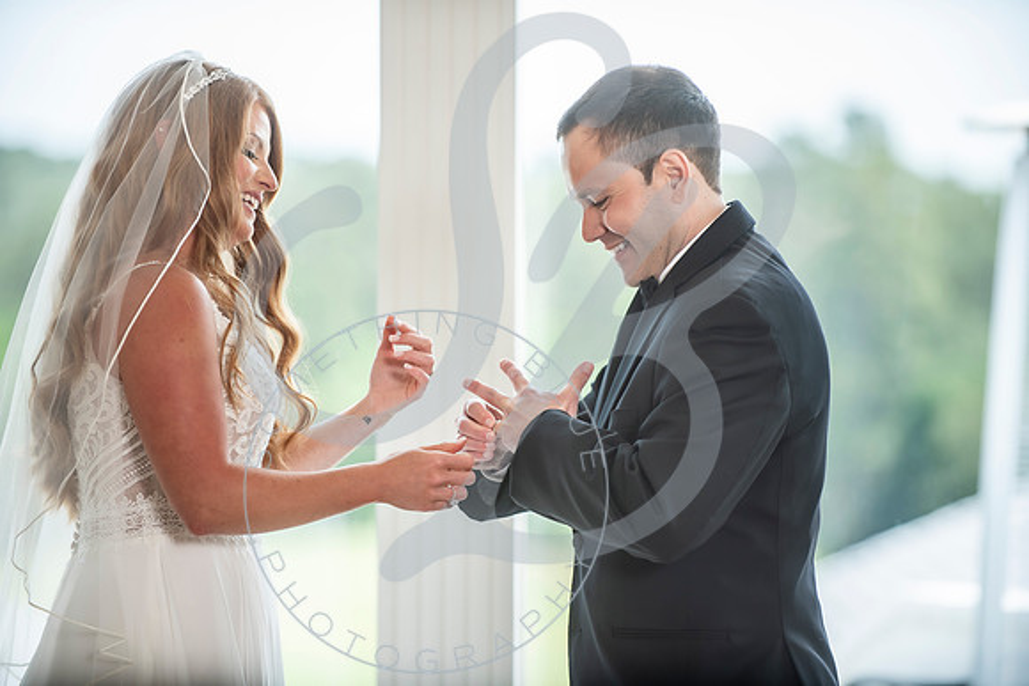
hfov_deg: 11.4
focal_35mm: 180
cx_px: 514
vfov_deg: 7.6
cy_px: 343
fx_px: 5146
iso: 250
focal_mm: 180
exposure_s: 1/250
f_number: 2.8
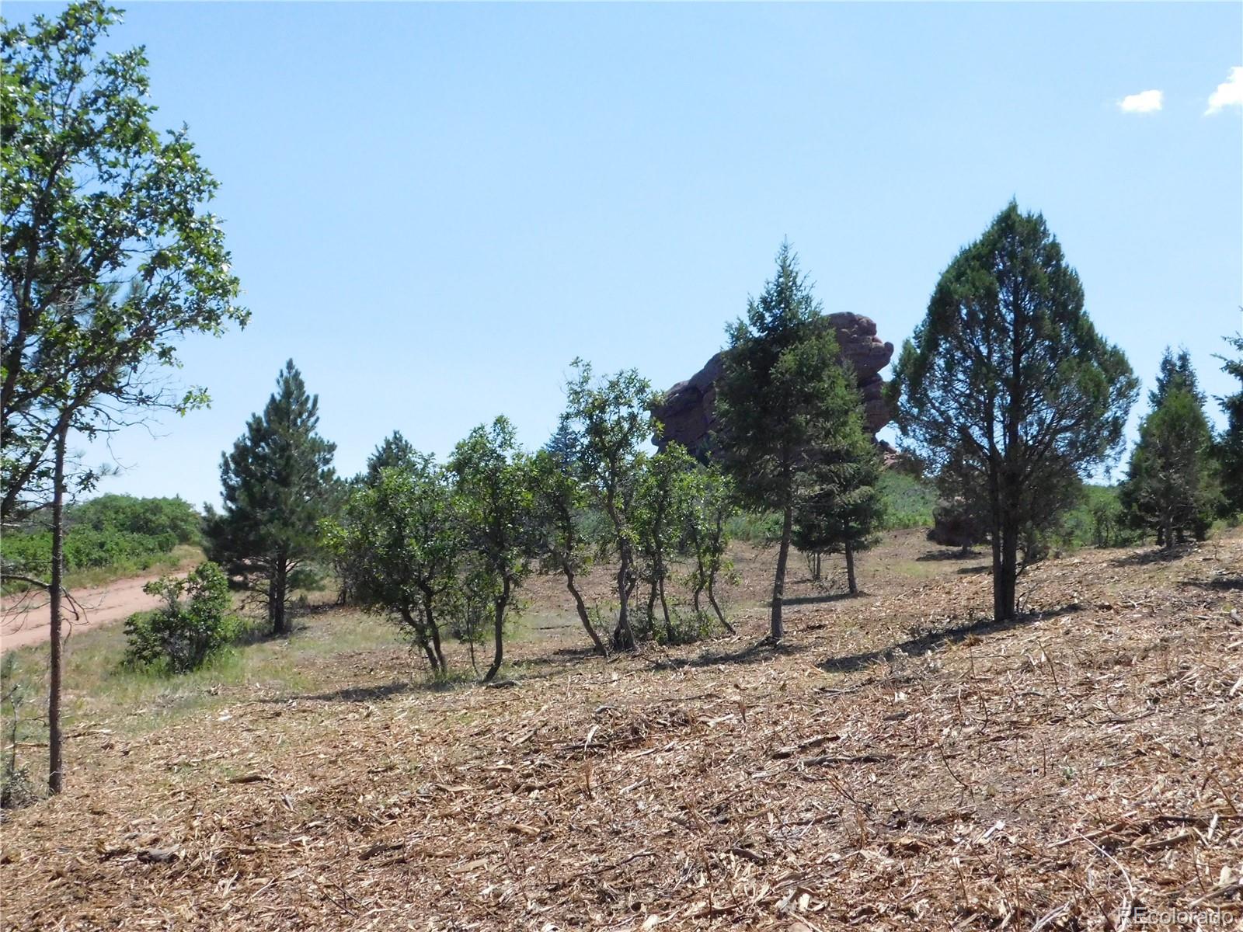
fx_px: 1436
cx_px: 622
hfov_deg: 46.8
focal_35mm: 40
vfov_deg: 36.0
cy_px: 466
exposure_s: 1/1500
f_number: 7.2
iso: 800
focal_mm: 7.1
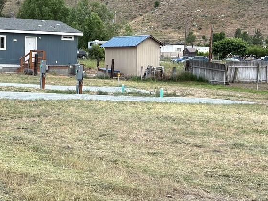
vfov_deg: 19.6
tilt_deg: -7.4
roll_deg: -1.5
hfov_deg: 25.5
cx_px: 52
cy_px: 125
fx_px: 581
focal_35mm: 75
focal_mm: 5.96
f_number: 1.6
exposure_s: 1/830
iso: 50
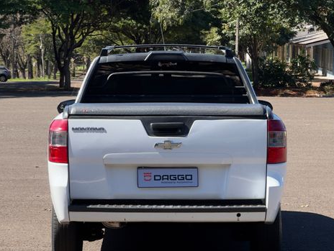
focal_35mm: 78
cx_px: 168
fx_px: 753
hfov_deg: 25.0
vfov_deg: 18.9
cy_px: 127
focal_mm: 9
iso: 25
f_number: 2.8
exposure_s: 1/259
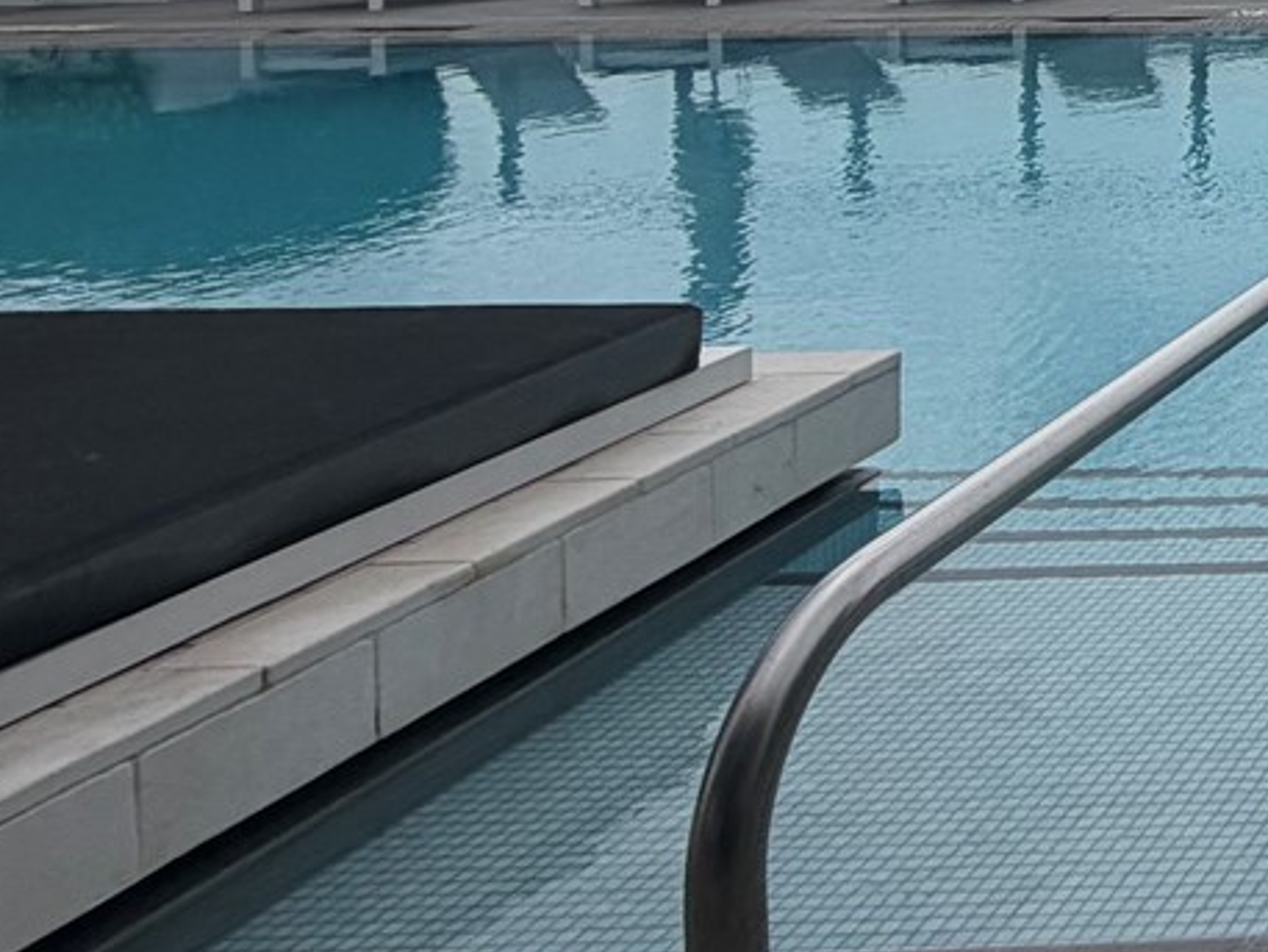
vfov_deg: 26.3
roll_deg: +1.1
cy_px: -197
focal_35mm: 49
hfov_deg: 23.6
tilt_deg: -1.1
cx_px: 2178
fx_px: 1795
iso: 20
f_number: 2.2
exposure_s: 1/2024
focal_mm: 2.22
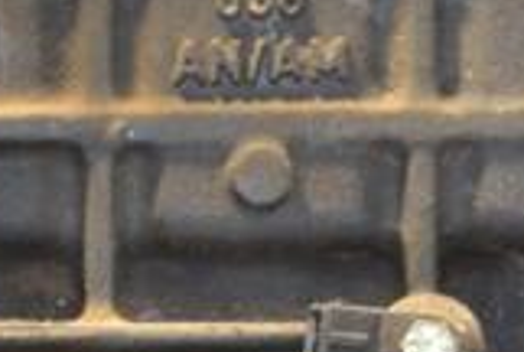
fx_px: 3091
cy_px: 427
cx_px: 407
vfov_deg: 6.5
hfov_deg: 9.7
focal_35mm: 212
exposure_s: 1/60
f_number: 5
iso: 1400
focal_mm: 38
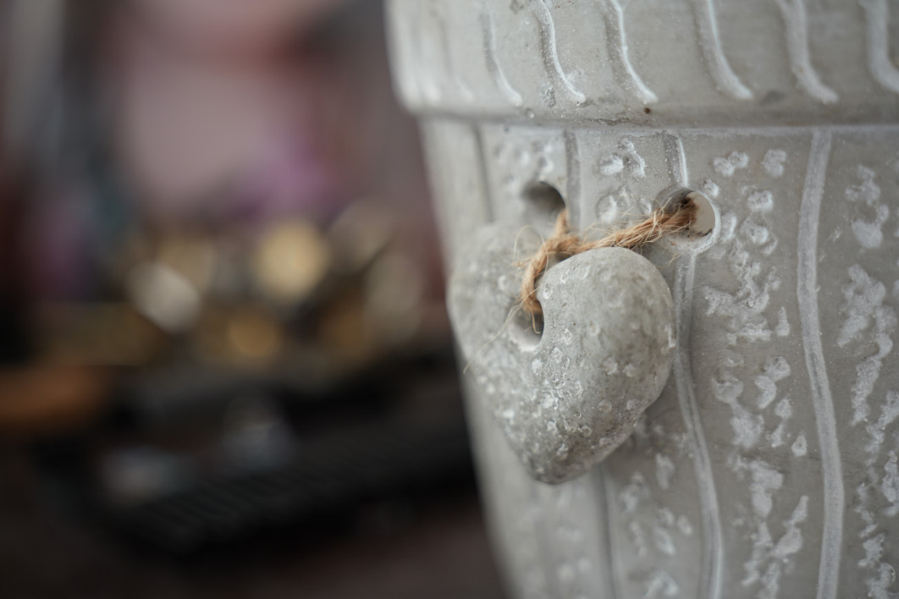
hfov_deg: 33.4
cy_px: 300
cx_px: 450
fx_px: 1498
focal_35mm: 60
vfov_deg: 22.6
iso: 800
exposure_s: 1/40
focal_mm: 60
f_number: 4
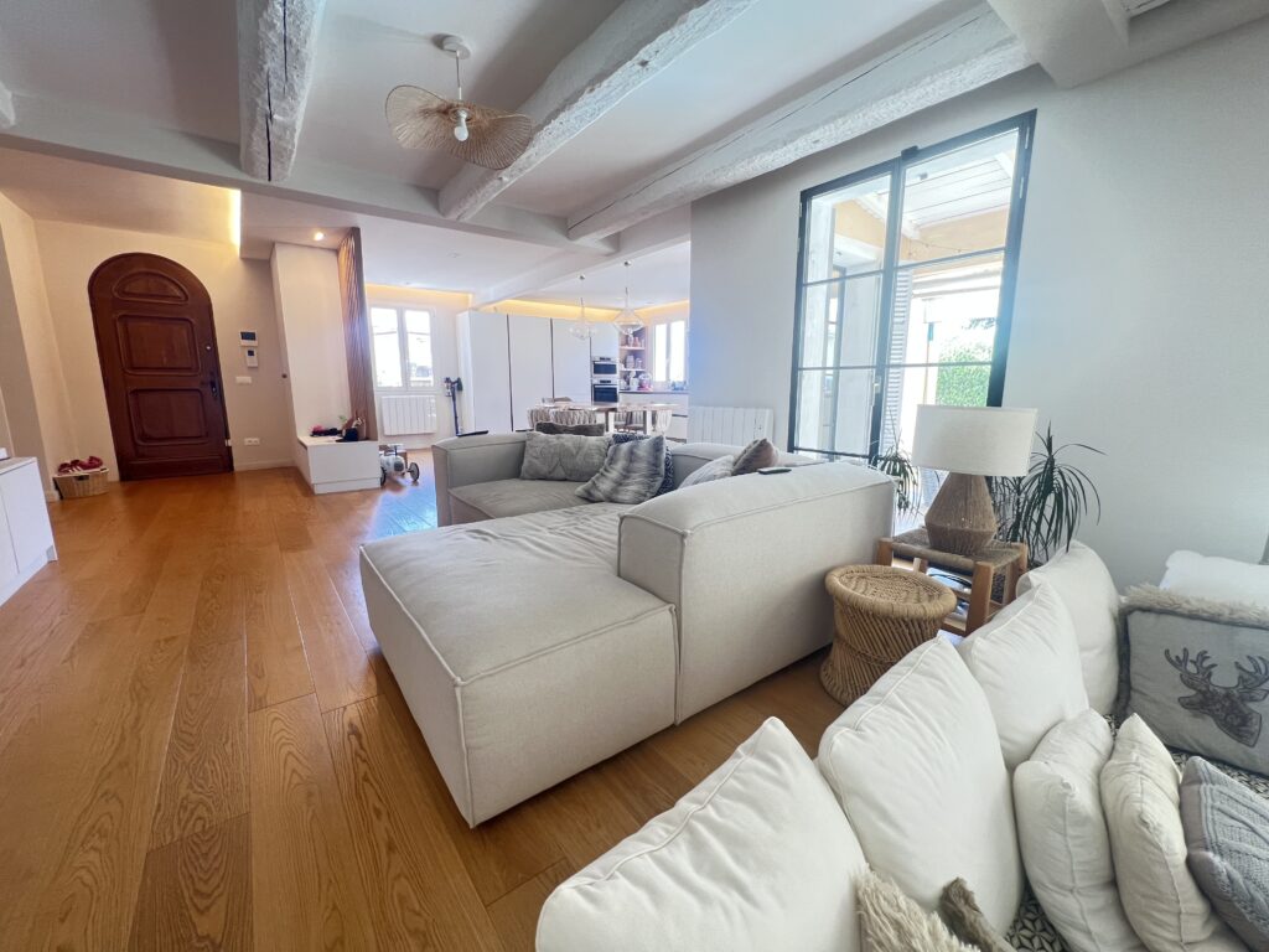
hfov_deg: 106.2
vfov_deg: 89.9
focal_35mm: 13
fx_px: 477
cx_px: 634
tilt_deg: -9.2
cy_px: 476
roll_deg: +0.5
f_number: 1.8
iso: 125
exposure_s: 1/50
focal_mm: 1.57
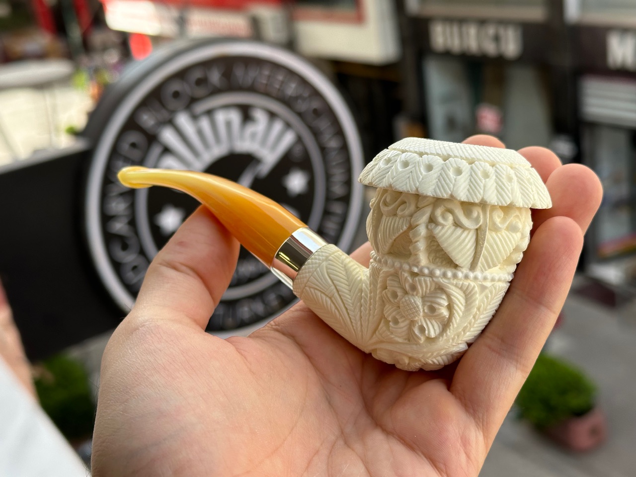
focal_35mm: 48
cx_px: 318
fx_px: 882
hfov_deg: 39.7
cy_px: 238
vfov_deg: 30.3
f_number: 1.78
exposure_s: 1/843
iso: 64
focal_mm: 6.86
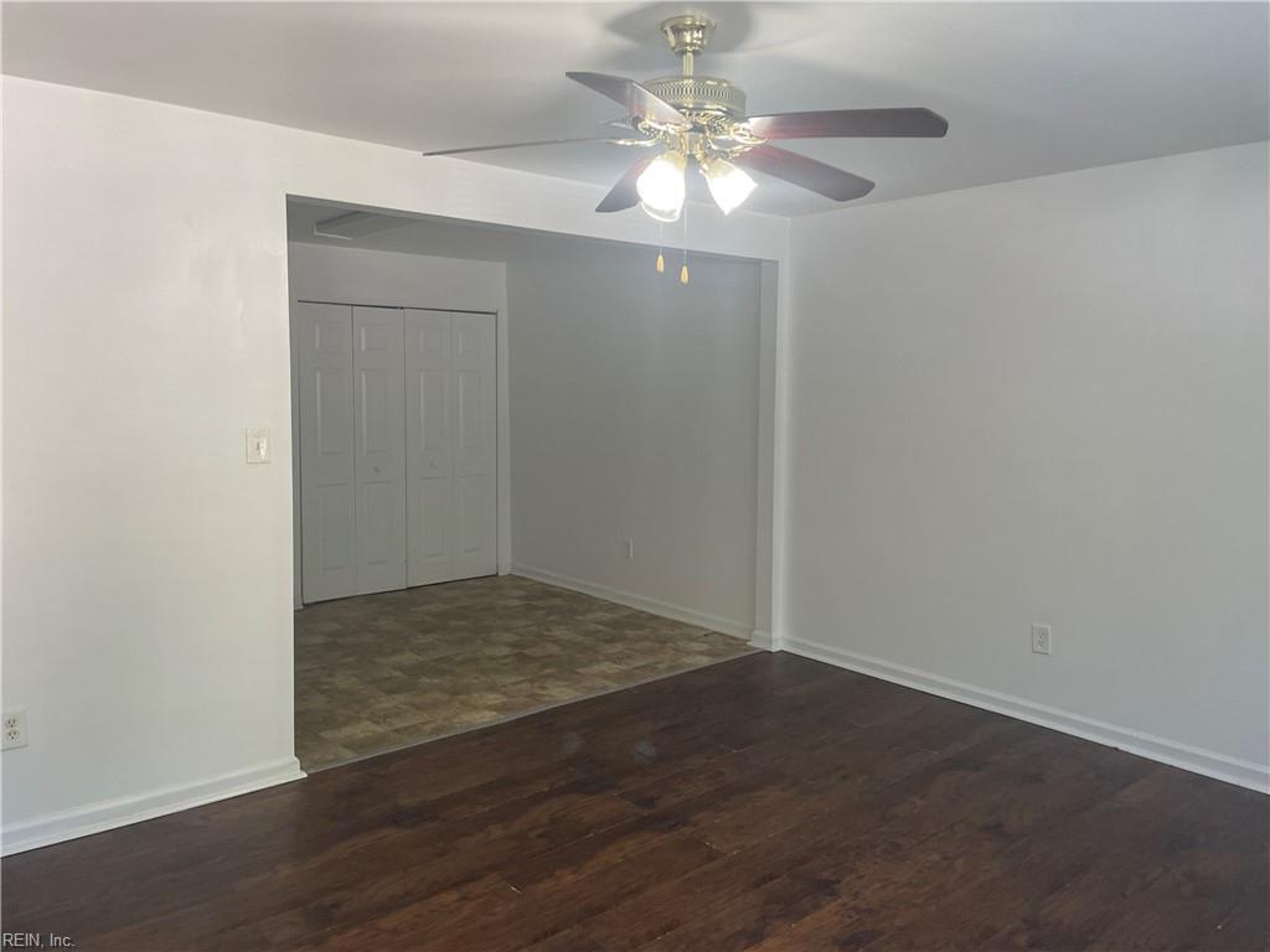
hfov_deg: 67.3
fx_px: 954
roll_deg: +1.7
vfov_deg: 53.1
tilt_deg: -2.3
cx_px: 635
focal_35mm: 26
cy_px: 476
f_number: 1.6
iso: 100
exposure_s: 1/120
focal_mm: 4.2
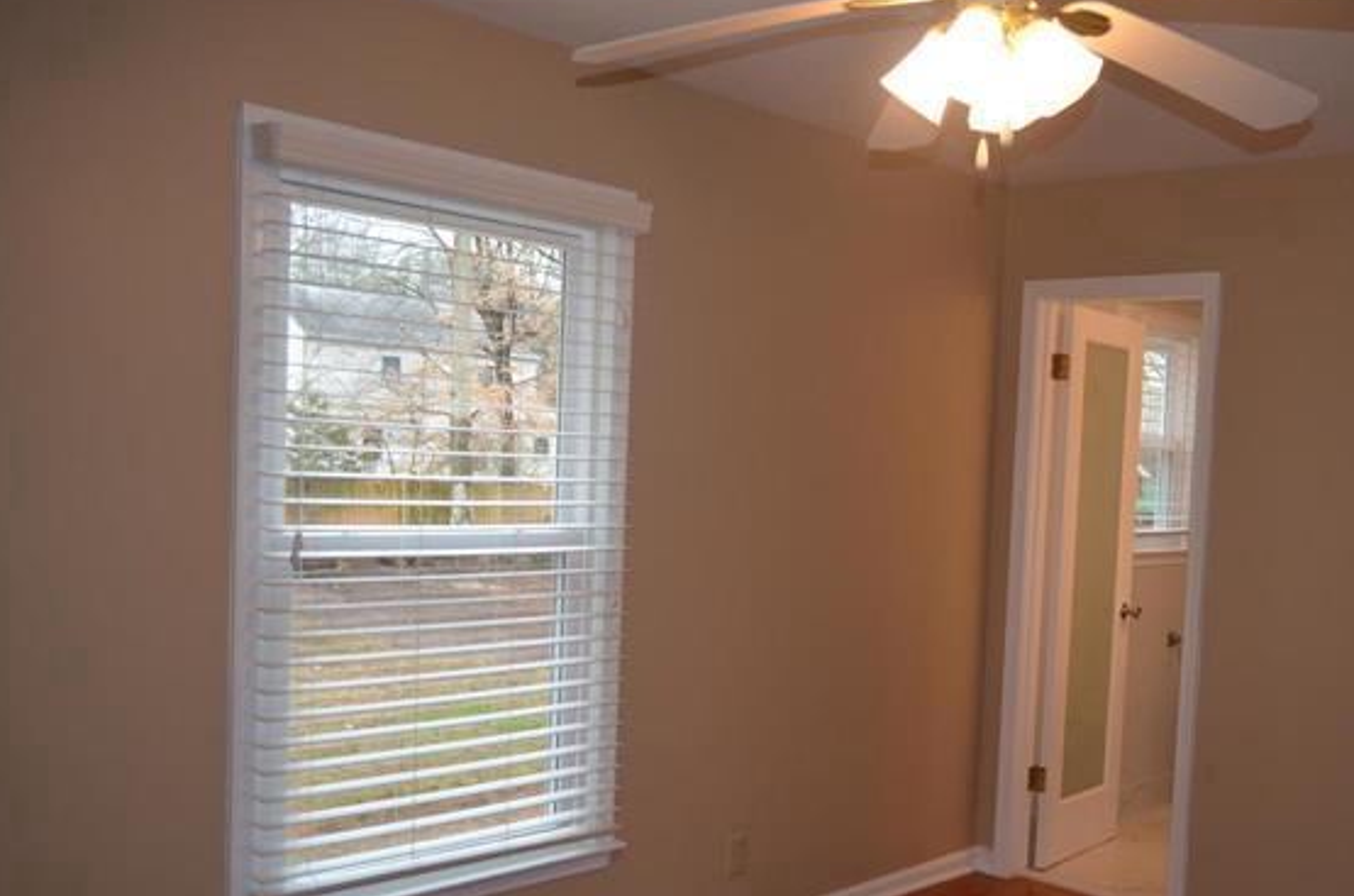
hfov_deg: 53.9
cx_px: 849
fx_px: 1313
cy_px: 544
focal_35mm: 35
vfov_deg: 37.5
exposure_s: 1/125
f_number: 3.5
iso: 320
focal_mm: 18
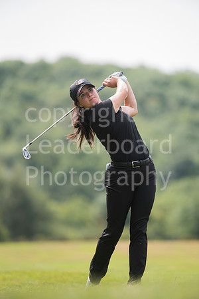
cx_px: 100
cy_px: 150
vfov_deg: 6.9
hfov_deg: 4.6
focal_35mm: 300
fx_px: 2487
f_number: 4.5
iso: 500
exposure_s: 1/2000
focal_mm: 300
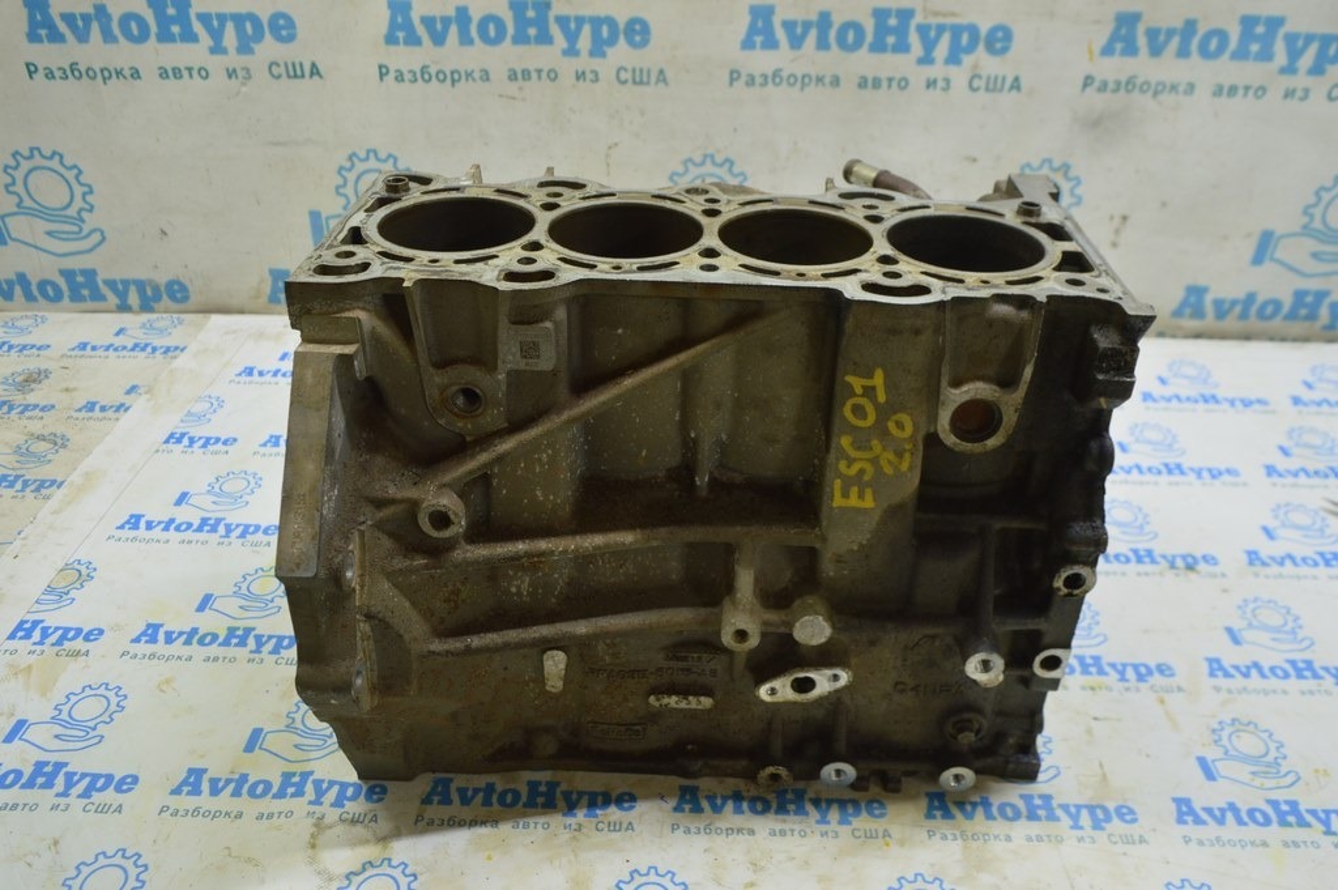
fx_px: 1003
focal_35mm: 27
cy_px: 445
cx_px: 669
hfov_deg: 67.4
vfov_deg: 47.9
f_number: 5.6
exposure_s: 1/20
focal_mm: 18
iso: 400
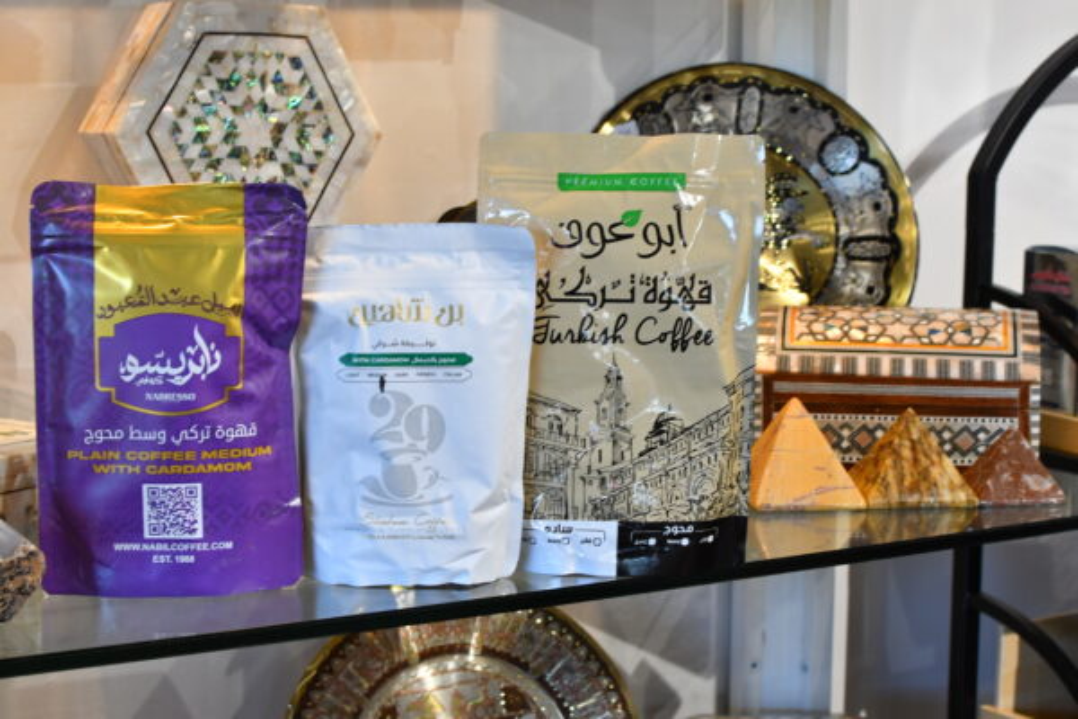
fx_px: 2096
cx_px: 539
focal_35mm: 70
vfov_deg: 19.5
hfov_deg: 28.8
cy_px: 360
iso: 800
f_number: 5
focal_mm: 35
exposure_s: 1/60
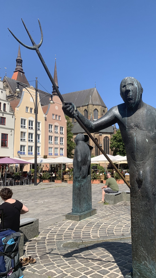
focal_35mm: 29
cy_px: 137
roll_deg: +2.4
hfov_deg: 39.6
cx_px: 105
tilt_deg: +7.4
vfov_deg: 66.1
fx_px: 213
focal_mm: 4.25
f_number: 1.8
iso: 25
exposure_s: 1/2114
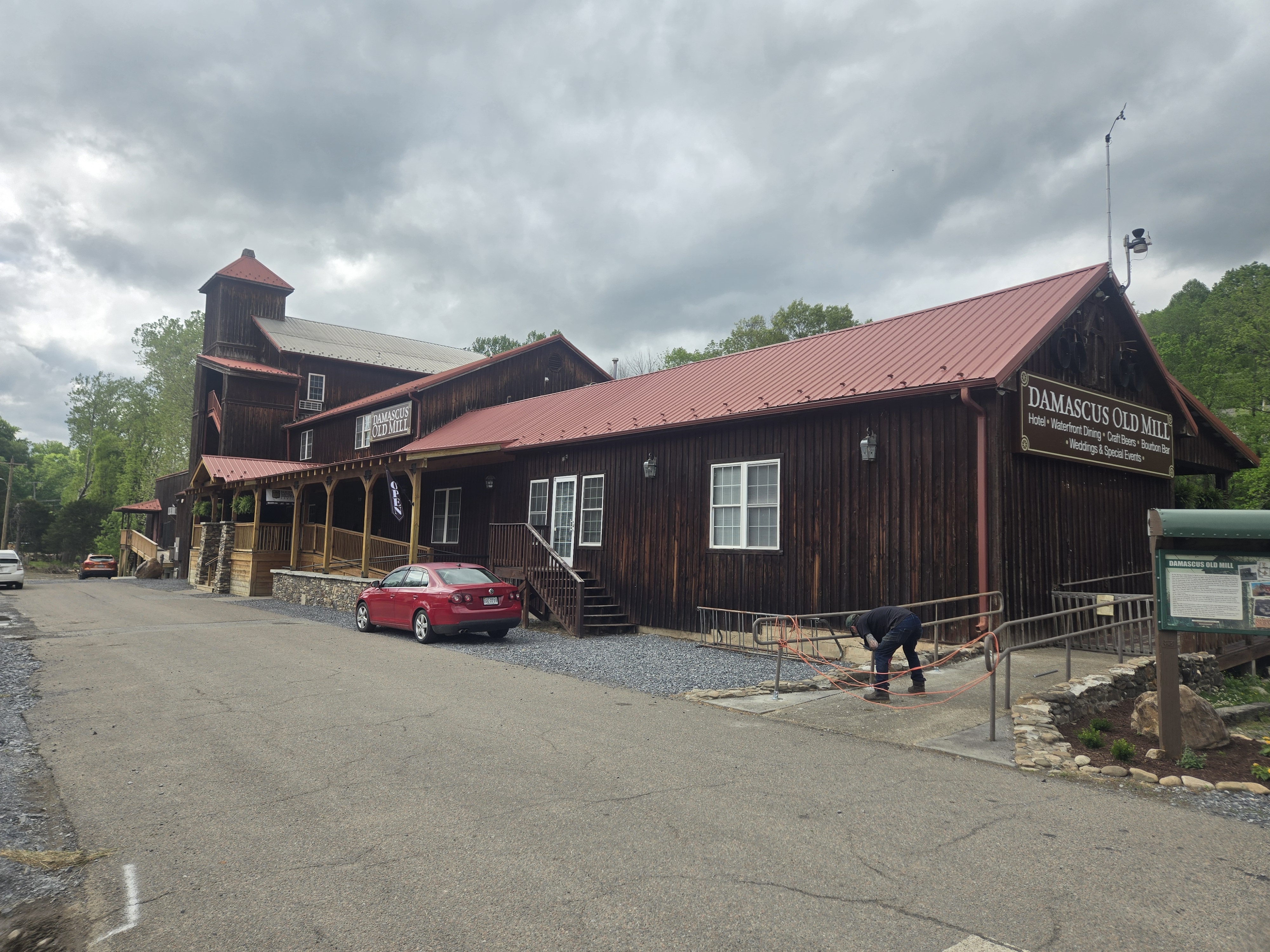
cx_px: 635
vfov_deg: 58.9
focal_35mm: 23
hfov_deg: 73.9
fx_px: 844
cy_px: 476
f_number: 1.8
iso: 25
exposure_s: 1/1262
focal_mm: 5.4
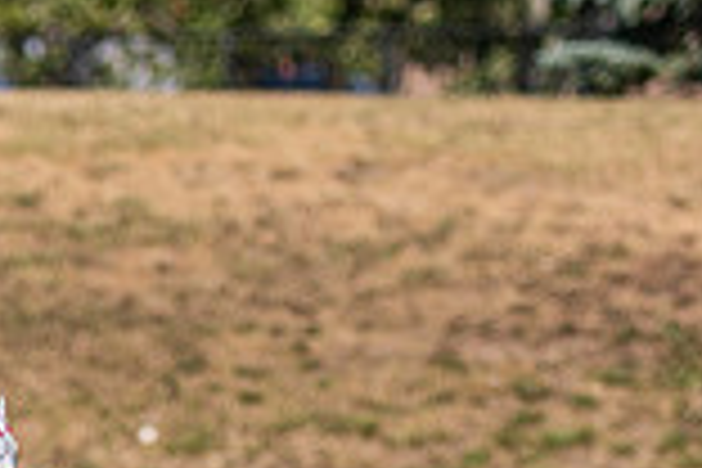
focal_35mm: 555
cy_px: 957
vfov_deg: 2.5
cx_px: -246
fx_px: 10822
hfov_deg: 3.7
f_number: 2.8
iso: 160
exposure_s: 1/4000
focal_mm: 90
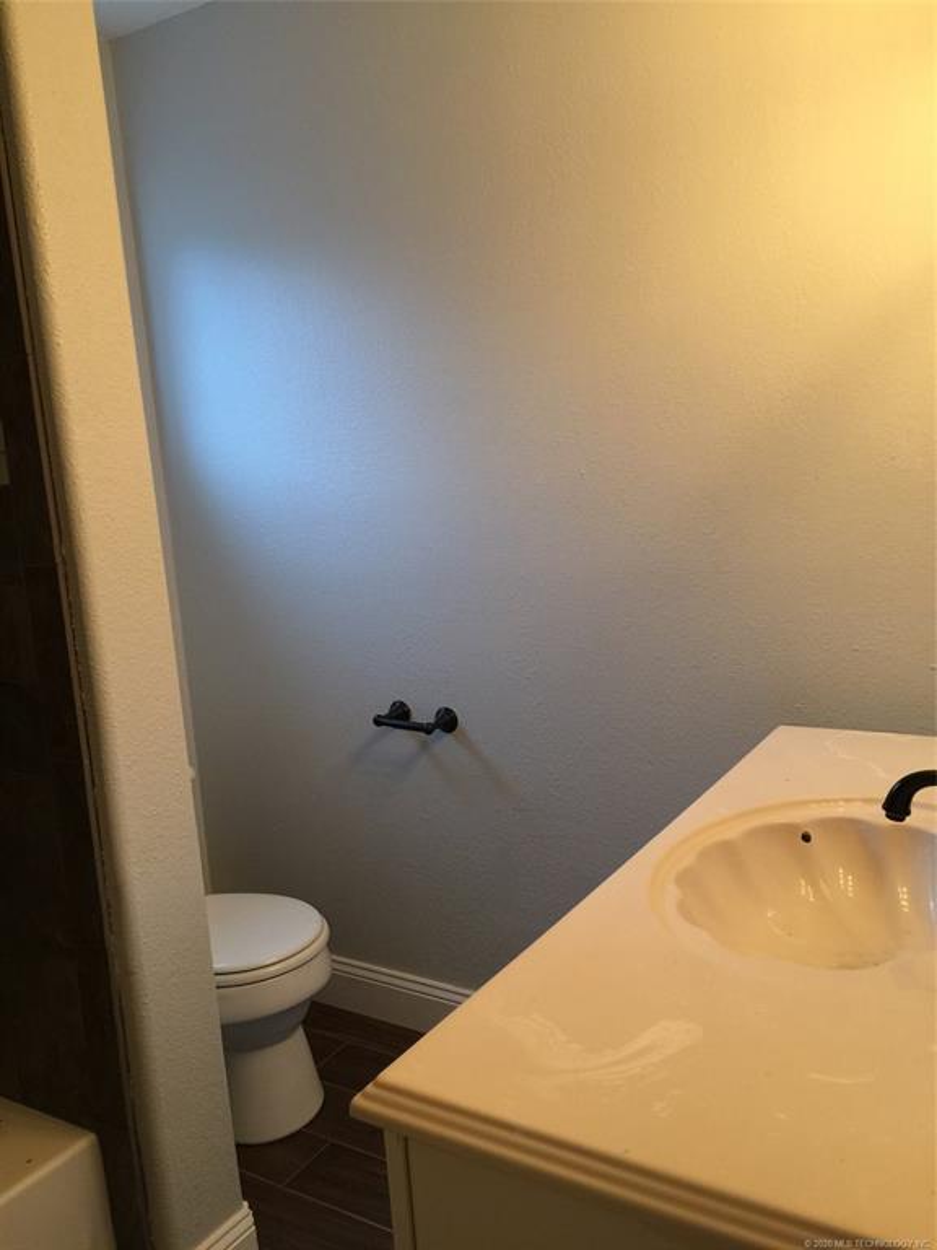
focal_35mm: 29
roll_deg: +3.3
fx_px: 1047
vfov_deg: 61.7
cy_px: 625
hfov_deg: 48.2
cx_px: 468
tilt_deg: -8.3
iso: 64
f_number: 2.2
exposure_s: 1/15
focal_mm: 4.15
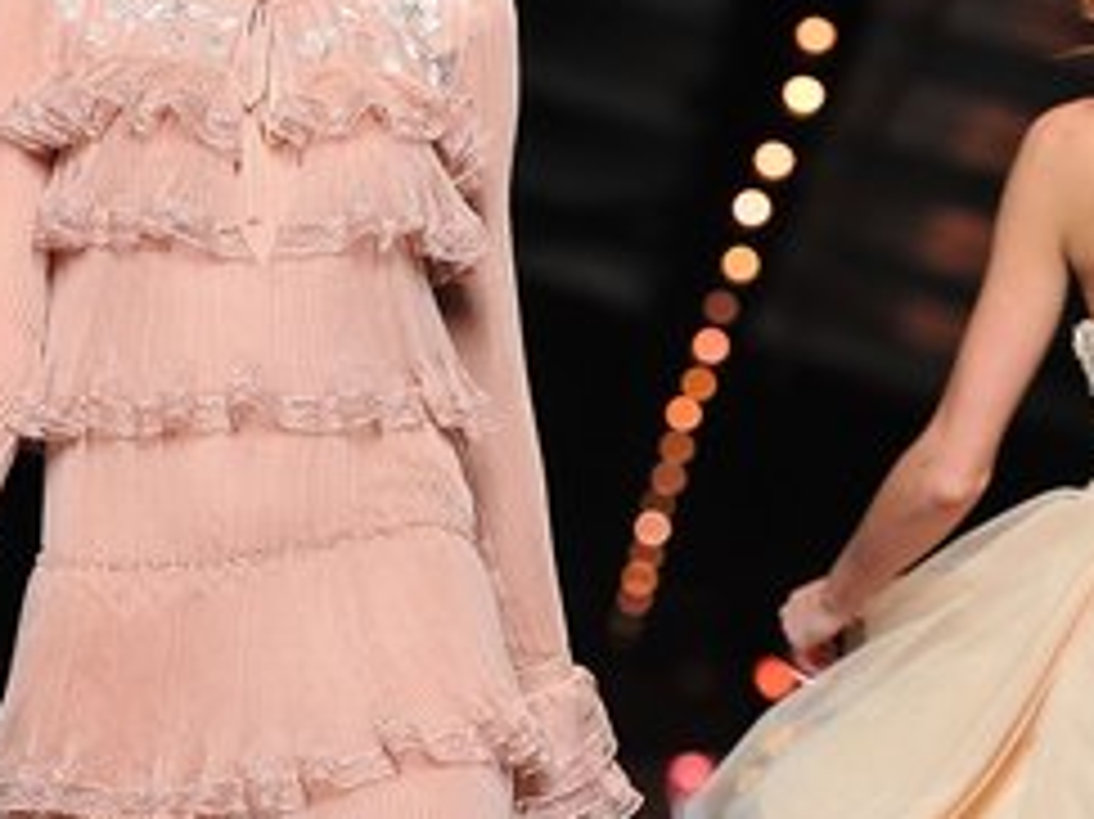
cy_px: 810
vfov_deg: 5.7
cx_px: 297
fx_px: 8245
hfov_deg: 7.6
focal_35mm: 261
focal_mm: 110
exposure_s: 1/500
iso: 2000
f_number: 3.5
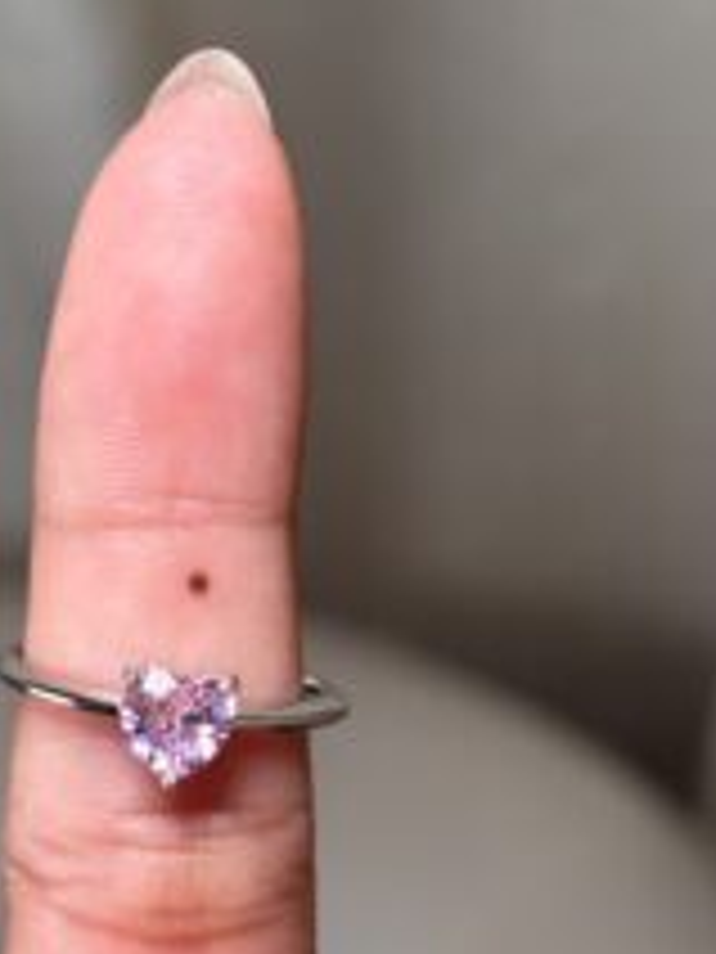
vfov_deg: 20.0
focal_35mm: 98
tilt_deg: -56.3
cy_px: 315
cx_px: 167
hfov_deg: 15.0
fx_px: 2703
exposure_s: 1/118
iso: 40
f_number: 1.6
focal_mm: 5.96
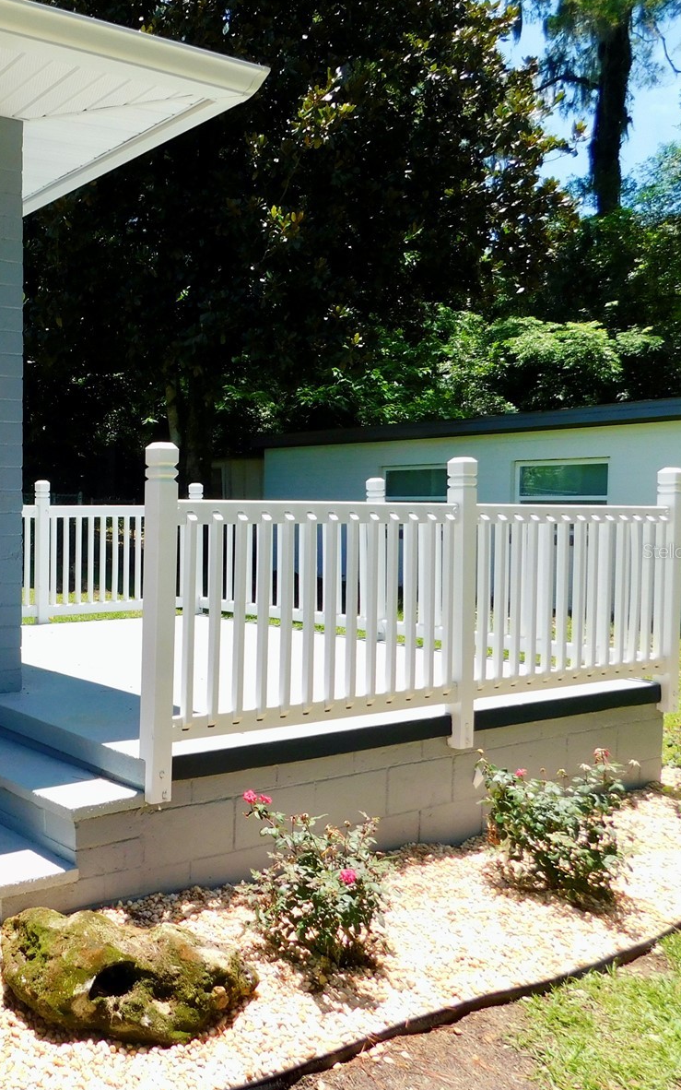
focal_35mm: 33
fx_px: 980
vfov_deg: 58.1
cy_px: 551
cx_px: -7
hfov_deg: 34.7
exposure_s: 1/800
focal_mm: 4
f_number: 3
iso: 125
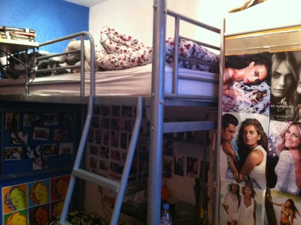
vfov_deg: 40.6
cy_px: 112
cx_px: 150
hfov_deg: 52.7
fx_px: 304
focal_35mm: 35
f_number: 2.8
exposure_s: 1/15
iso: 800
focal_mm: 3.85
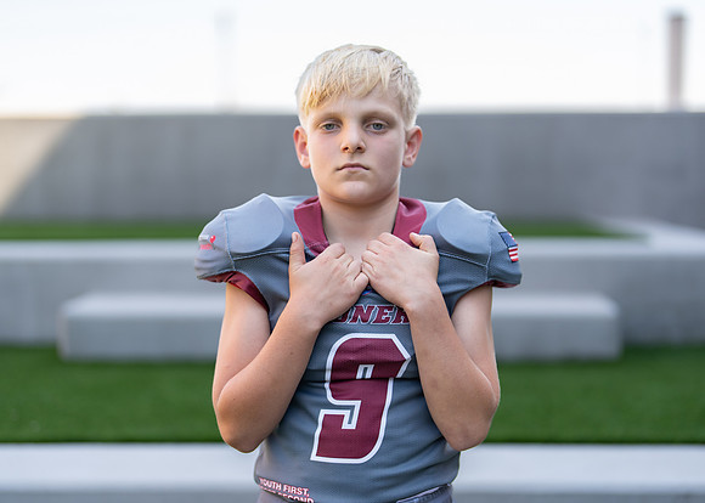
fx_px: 1213
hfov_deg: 32.4
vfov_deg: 23.4
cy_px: 291
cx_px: 353
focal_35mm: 61
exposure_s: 1/1600
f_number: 1.2
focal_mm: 50
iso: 100
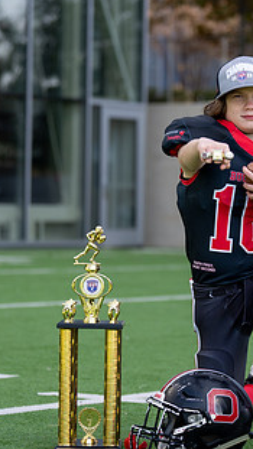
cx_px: 242
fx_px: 1967
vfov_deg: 13.0
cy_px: 223
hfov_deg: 7.3
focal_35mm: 165
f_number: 2.8
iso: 100
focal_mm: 81
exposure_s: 1/500
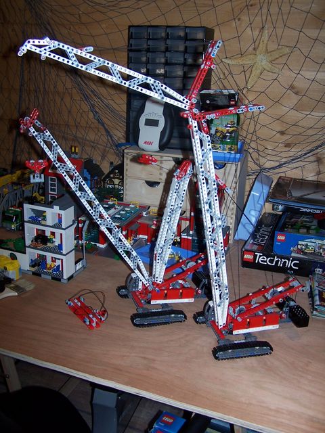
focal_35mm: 38
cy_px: 216
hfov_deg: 37.7
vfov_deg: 49.0
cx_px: 162
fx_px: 476
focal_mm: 6.3
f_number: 2.8
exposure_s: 1/60
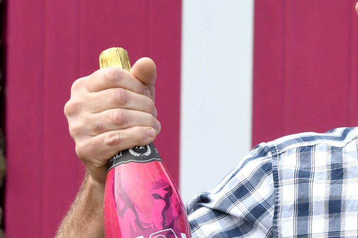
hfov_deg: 6.1
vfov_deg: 4.1
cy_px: 85
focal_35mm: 337
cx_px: 456
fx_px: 3352
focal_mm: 86
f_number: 7.1
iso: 500
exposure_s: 1/800
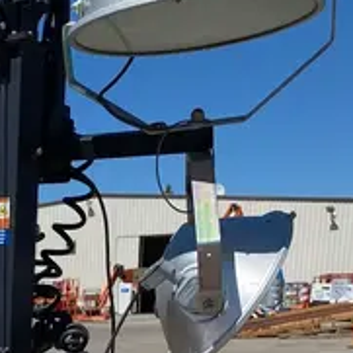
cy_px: 586
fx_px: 1073
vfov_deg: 16.4
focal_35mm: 93
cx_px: -127
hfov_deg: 17.4
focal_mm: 4.25
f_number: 1.8
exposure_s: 1/3846
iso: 32
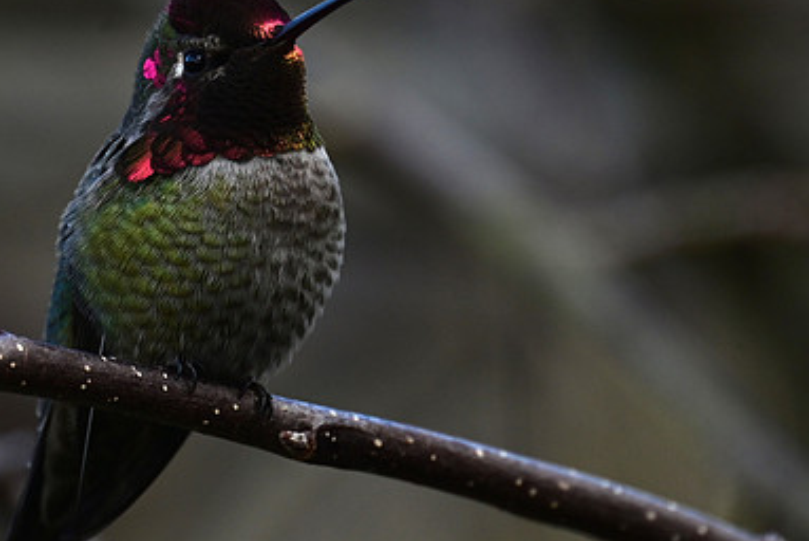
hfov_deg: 1.7
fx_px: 27234
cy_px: 295
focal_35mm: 1211
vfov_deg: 1.1
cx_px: 291
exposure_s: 1/350
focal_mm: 800
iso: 200
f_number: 6.3
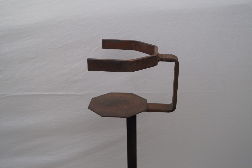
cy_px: 84
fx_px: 294
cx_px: 126
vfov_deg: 31.9
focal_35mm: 42
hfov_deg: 46.4
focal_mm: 28
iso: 100
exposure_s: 1/250
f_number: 4.5
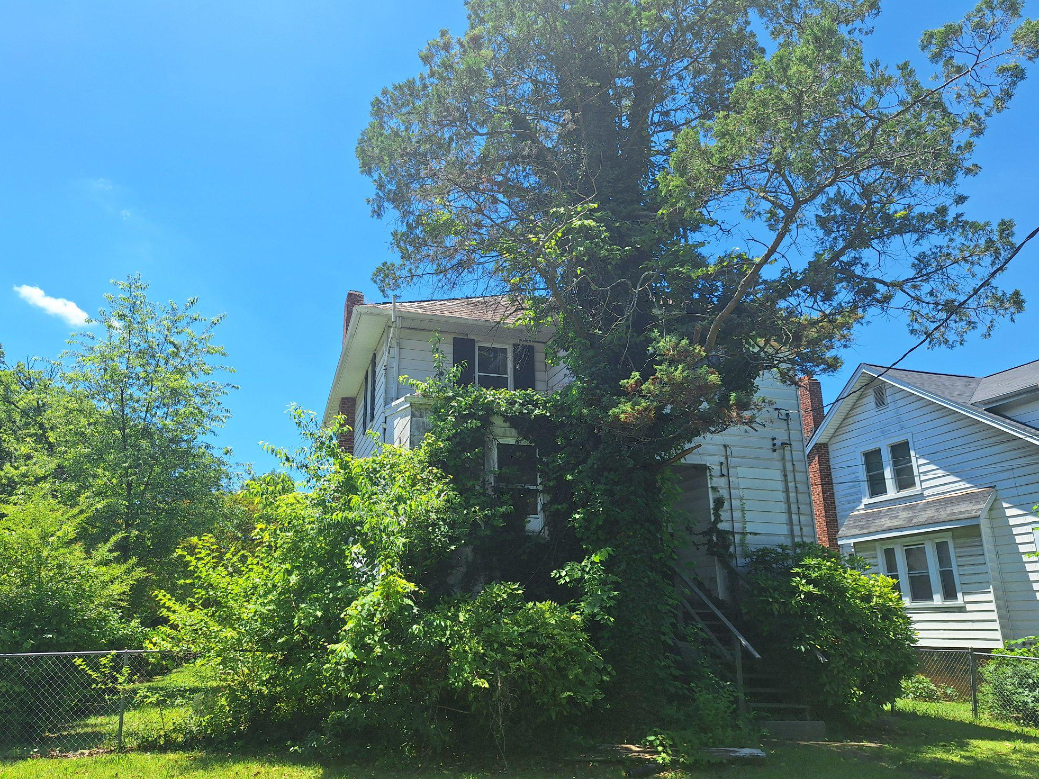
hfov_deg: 71.6
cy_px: 403
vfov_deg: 56.8
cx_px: 498
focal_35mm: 24
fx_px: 720
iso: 40
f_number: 1.8
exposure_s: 1/1980
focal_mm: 5.54
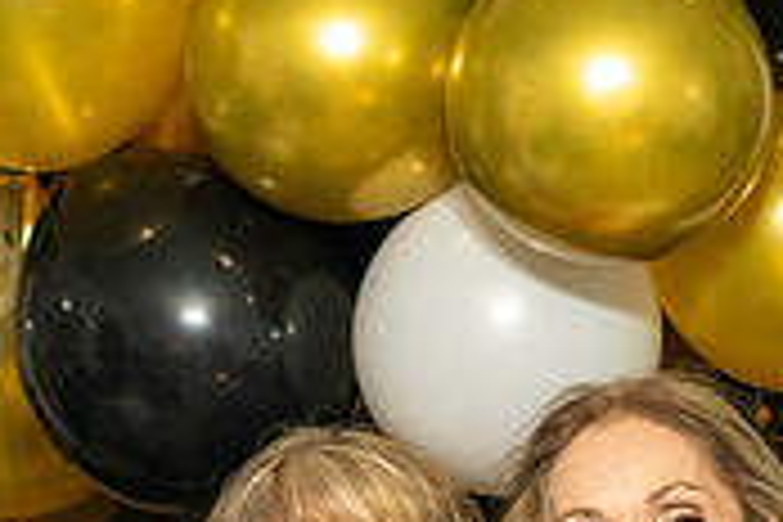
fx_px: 6155
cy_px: 734
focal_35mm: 283
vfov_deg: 4.8
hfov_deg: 7.3
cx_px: 220
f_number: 1.4
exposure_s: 1/640
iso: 4500
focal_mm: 85
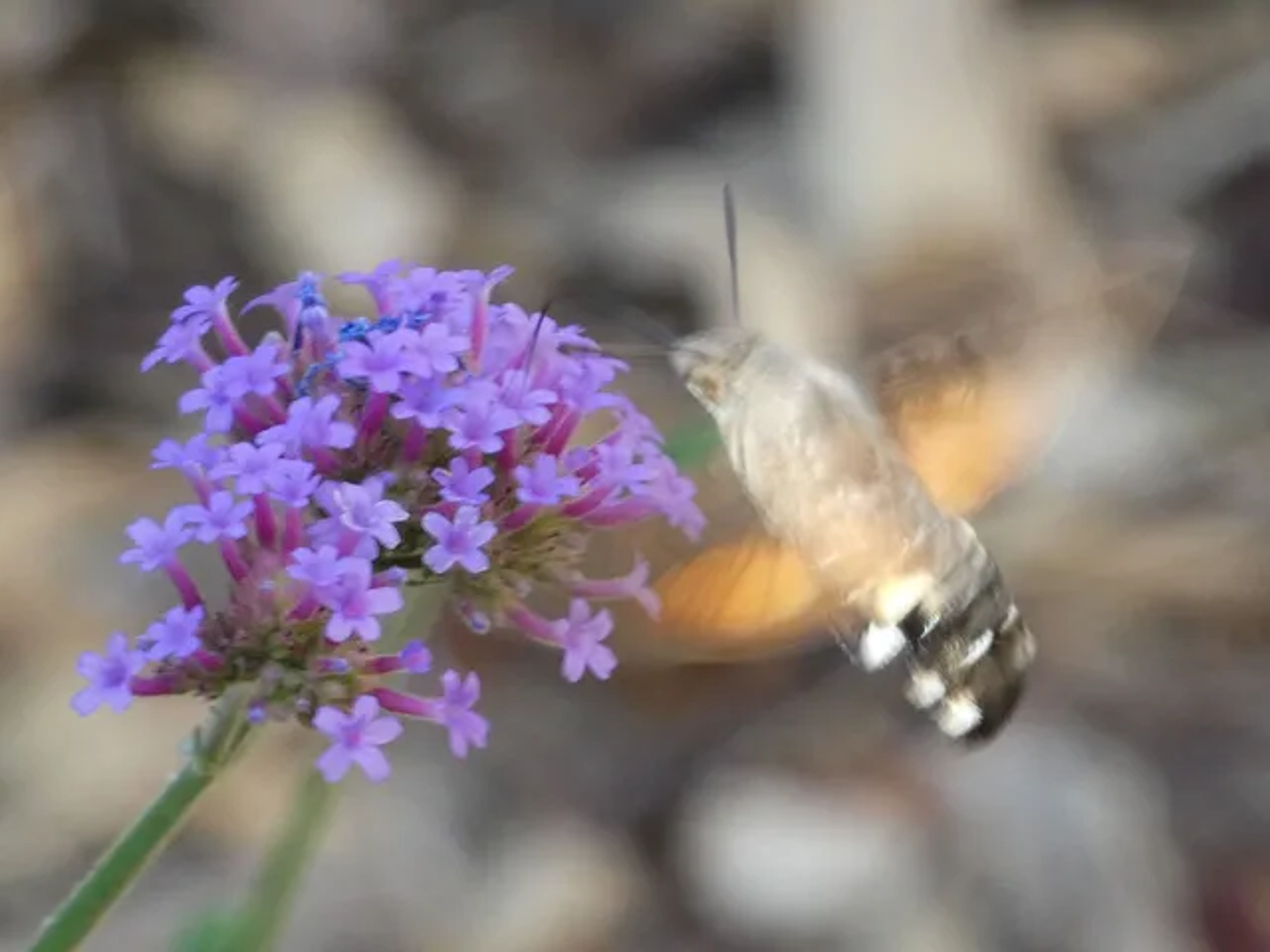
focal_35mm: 350
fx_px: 12841
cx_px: 635
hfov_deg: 5.7
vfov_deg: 4.2
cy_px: 476
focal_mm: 62.7
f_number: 5.6
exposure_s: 1/80
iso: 250
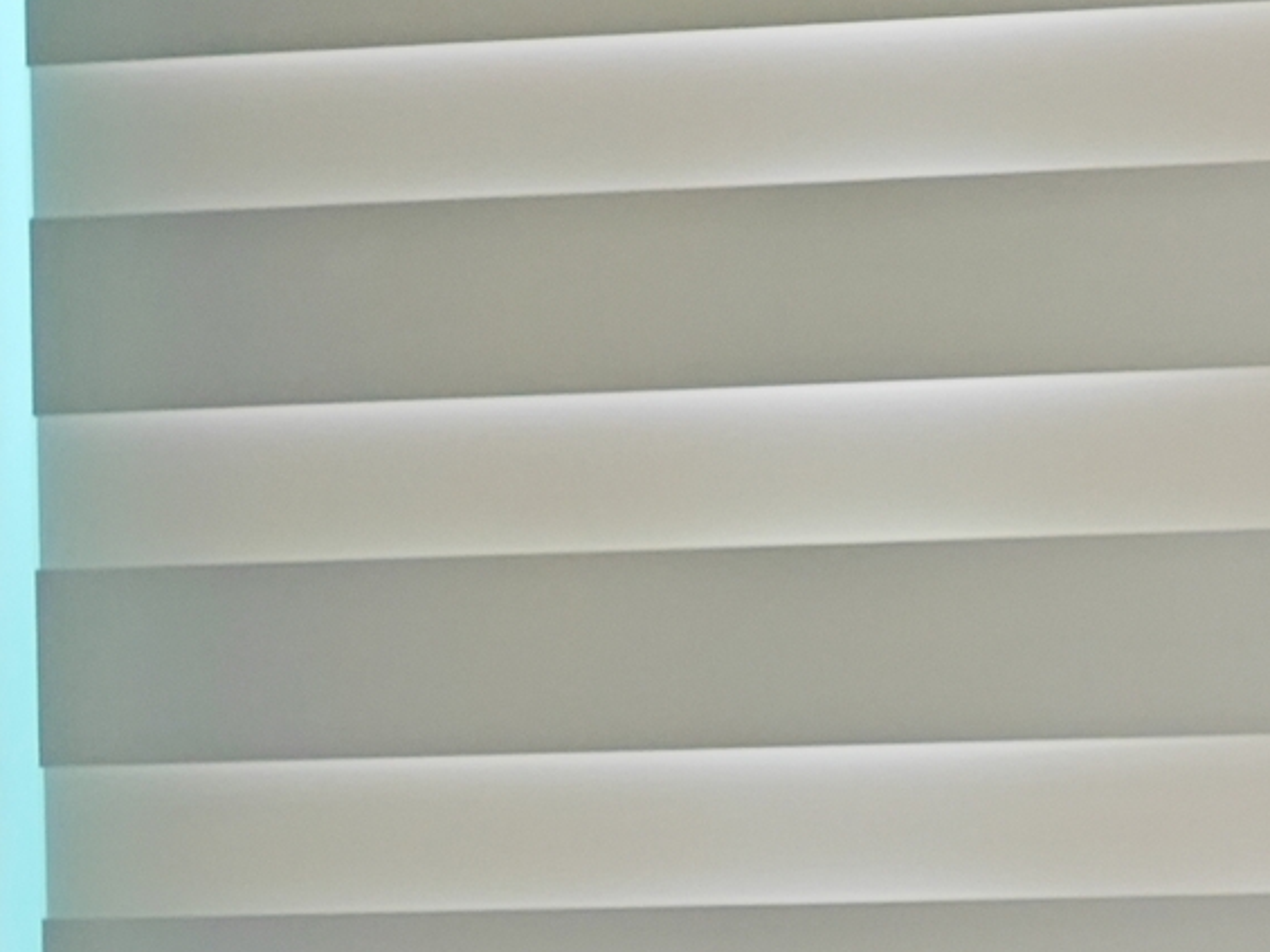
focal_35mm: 374
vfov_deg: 4.0
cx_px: -182
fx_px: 13724
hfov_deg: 5.3
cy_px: 1201
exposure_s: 1/120
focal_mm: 12.28
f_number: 1.8
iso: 200
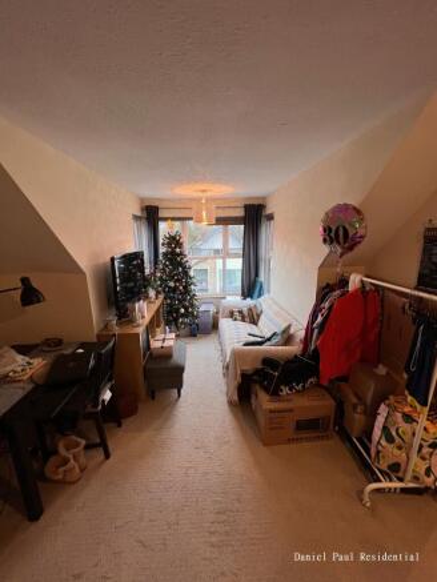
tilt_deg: -12.9
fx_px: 219
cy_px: 291
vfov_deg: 106.2
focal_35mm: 13
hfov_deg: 89.9
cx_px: 218
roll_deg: +1.7
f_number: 1.8
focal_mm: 1.57
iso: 160
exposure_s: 1/50
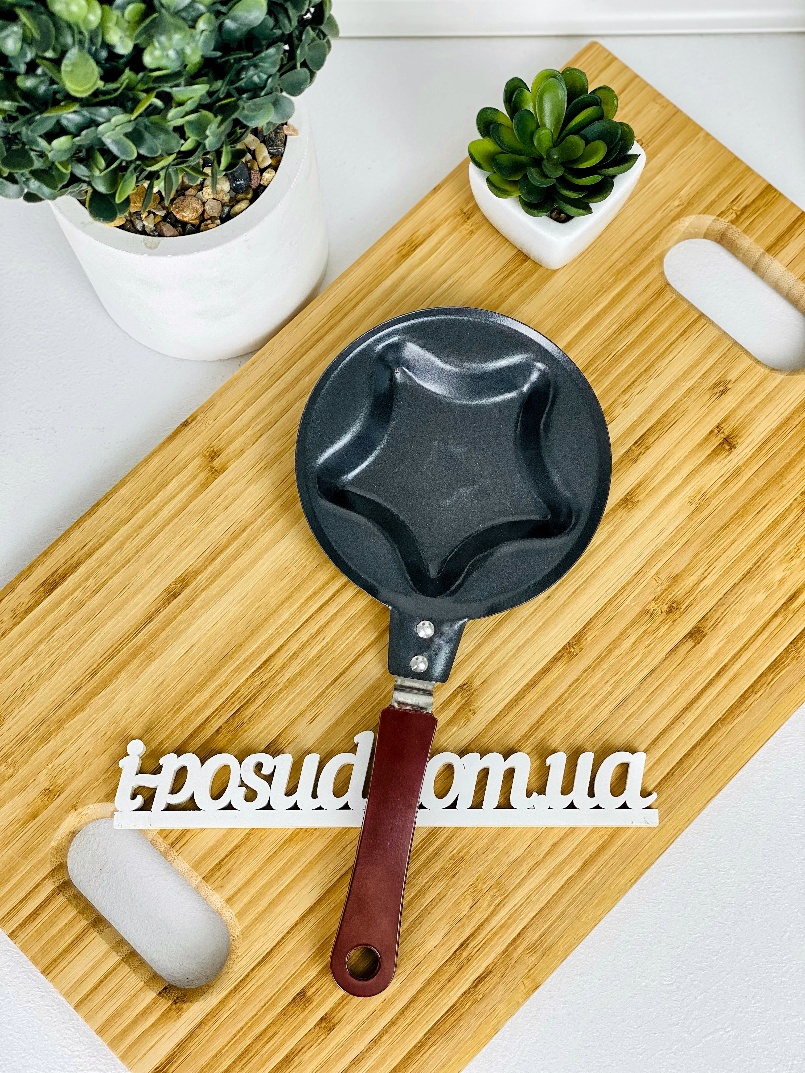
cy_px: 536
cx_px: 402
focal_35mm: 52
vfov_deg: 36.8
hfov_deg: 28.0
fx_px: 1612
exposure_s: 1/122
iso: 32
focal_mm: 6
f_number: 2
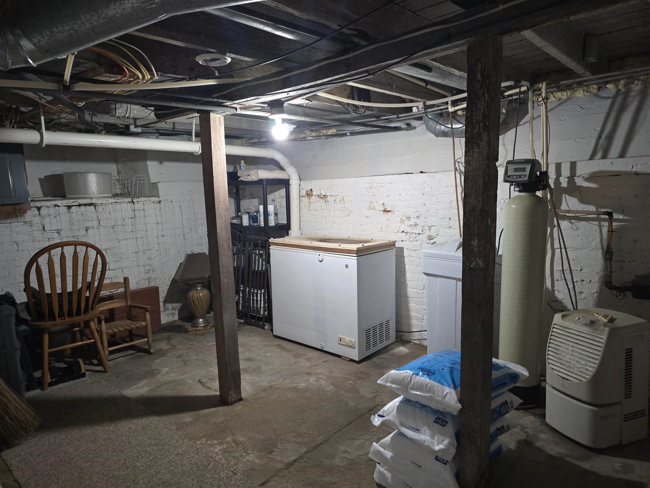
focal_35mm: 23
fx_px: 432
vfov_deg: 58.9
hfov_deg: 73.9
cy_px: 244
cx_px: 325
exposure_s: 1/60
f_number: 1.7
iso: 640
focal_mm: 6.3
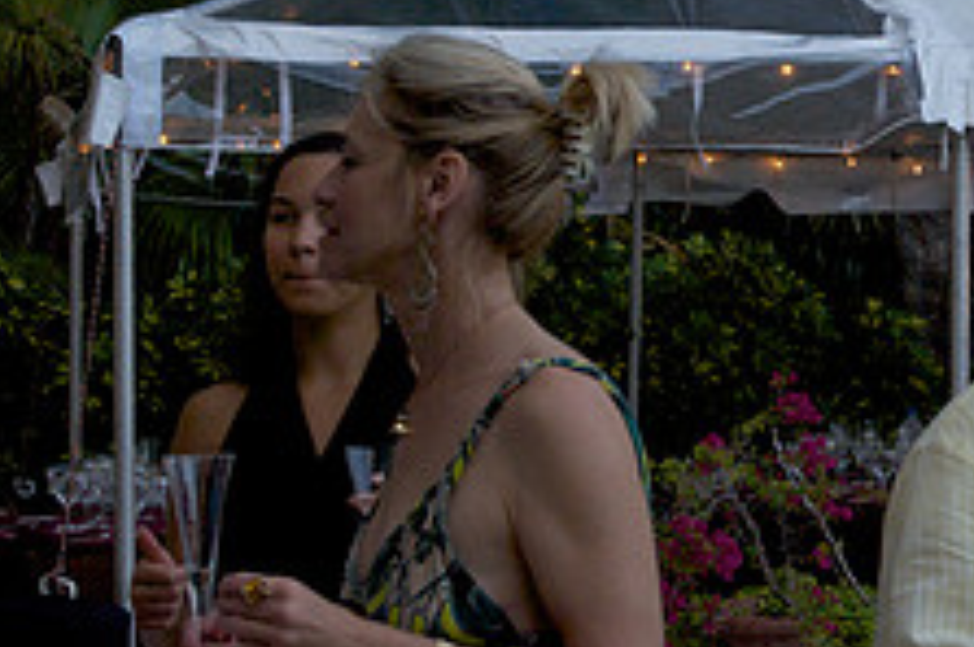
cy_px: 282
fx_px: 3161
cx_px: 843
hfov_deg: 17.3
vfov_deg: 11.7
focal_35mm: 117
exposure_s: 1/125
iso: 100
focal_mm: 30
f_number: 6.3
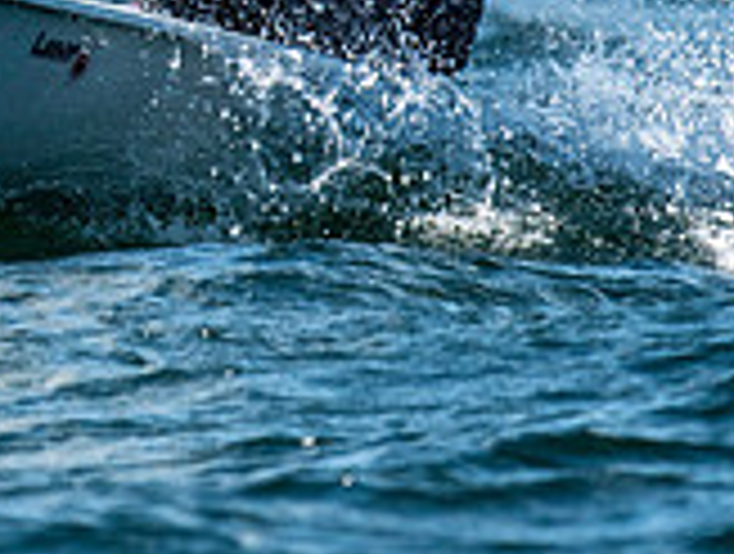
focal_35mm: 1893
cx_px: -54
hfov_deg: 1.0
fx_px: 40228
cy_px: -61
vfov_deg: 0.8
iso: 320
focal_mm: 300
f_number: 4
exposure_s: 1/5000
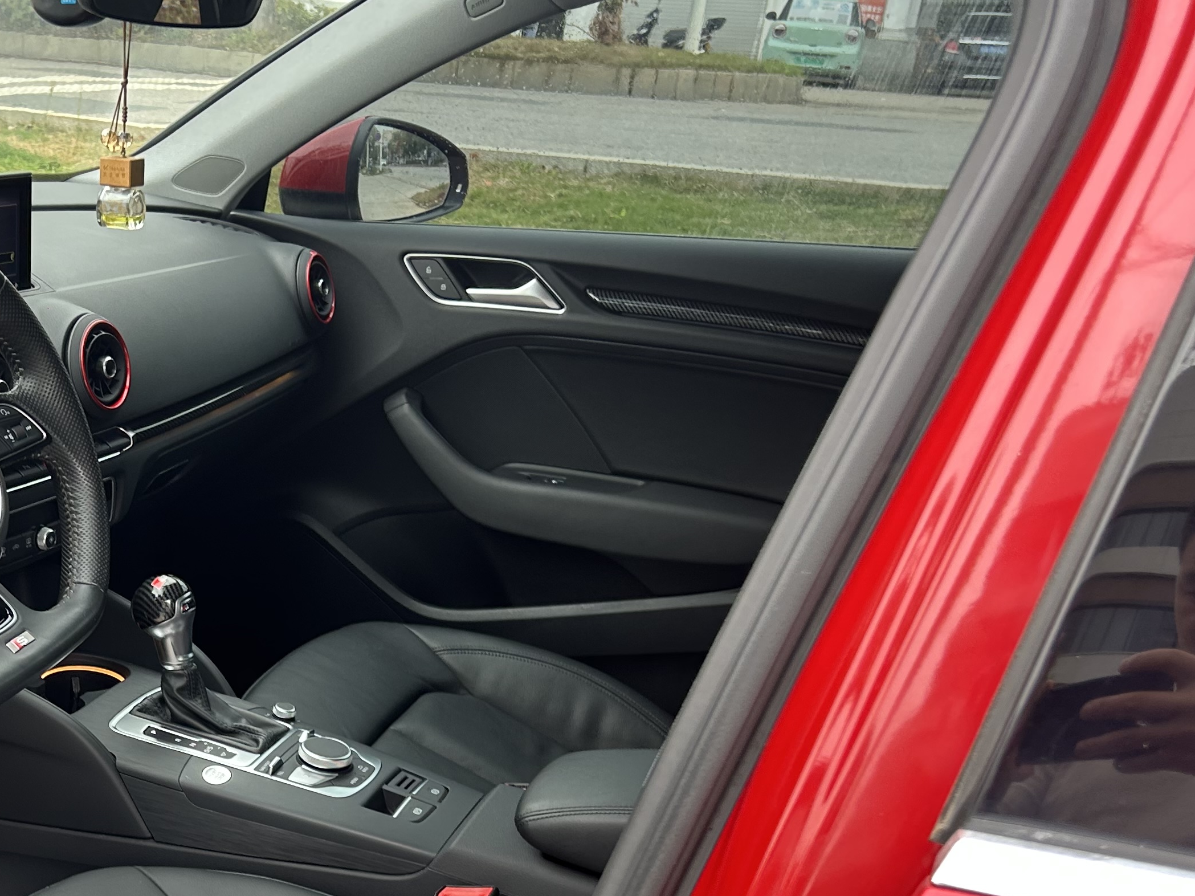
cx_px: 147
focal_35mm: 50
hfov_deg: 36.1
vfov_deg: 28.4
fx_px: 1726
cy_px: 743
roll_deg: -3.6
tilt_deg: -22.0
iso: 40
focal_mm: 5.7
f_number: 1.5
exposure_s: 1/121
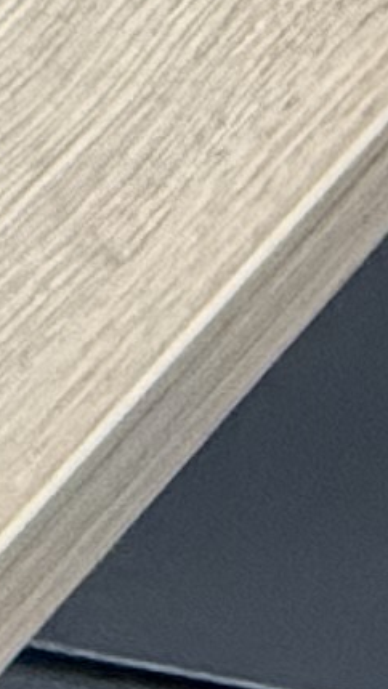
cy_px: -1184
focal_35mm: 143
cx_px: 1313
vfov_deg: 11.3
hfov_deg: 7.2
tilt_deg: -50.0
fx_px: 2614
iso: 320
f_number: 2.2
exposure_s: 1/60
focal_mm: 2.22
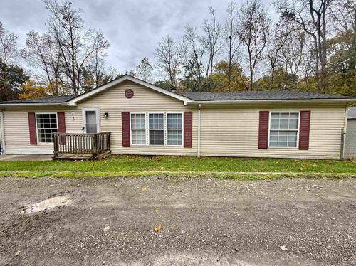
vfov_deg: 85.6
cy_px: 133
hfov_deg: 102.1
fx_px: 144
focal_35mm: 14
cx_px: 178
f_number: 2.2
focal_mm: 2.22
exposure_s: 1/103
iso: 64
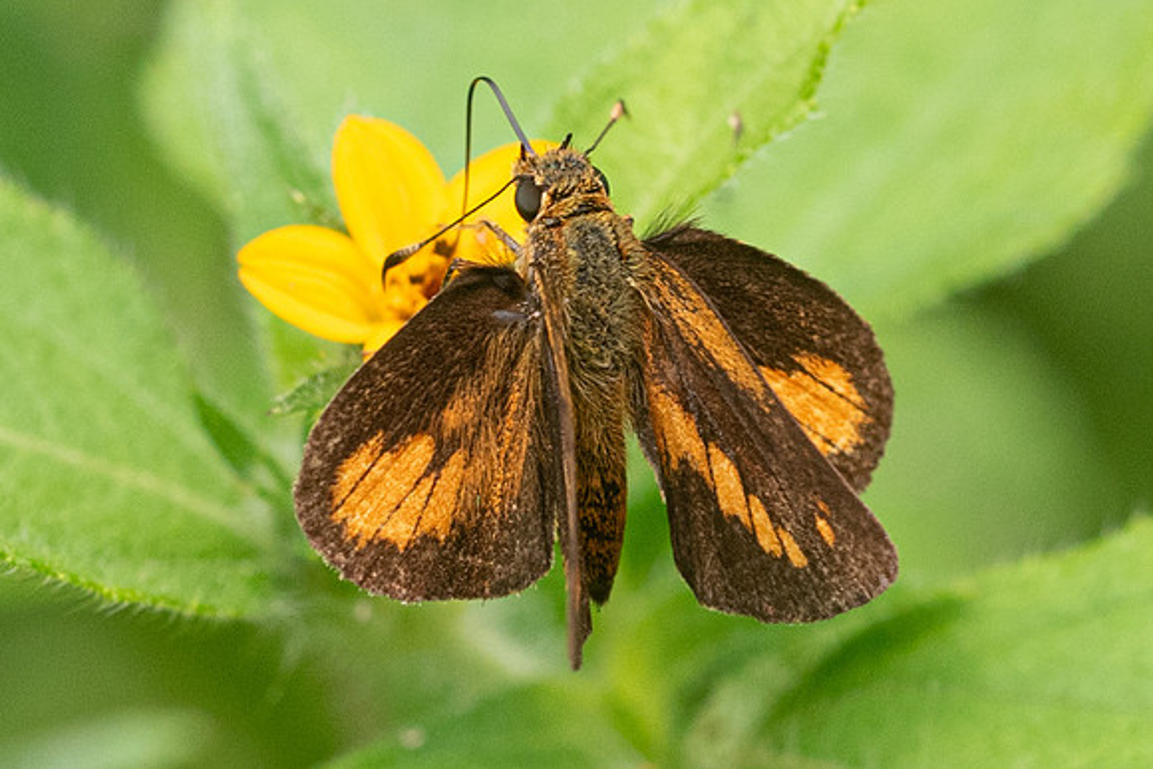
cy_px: 508
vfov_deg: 2.1
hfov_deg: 3.2
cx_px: 730
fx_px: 20643
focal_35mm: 644
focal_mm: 150
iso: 800
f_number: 8
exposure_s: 1/400
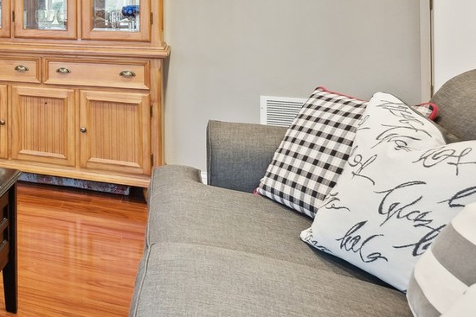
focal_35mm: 50
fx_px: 661
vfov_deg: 25.5
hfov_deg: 30.0
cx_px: -167
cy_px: -12
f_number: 8
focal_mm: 17
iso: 400
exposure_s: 1/5
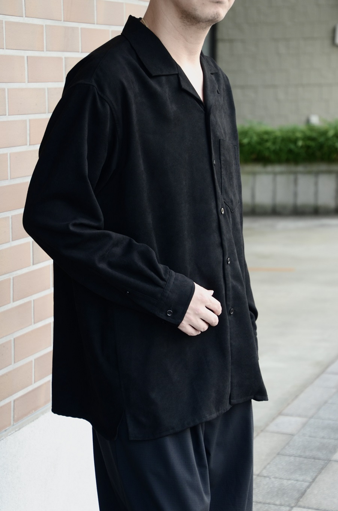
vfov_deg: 19.5
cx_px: 169
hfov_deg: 13.0
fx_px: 1485
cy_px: 256
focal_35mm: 105
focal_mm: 70
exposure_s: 1/100
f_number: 5.3
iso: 400
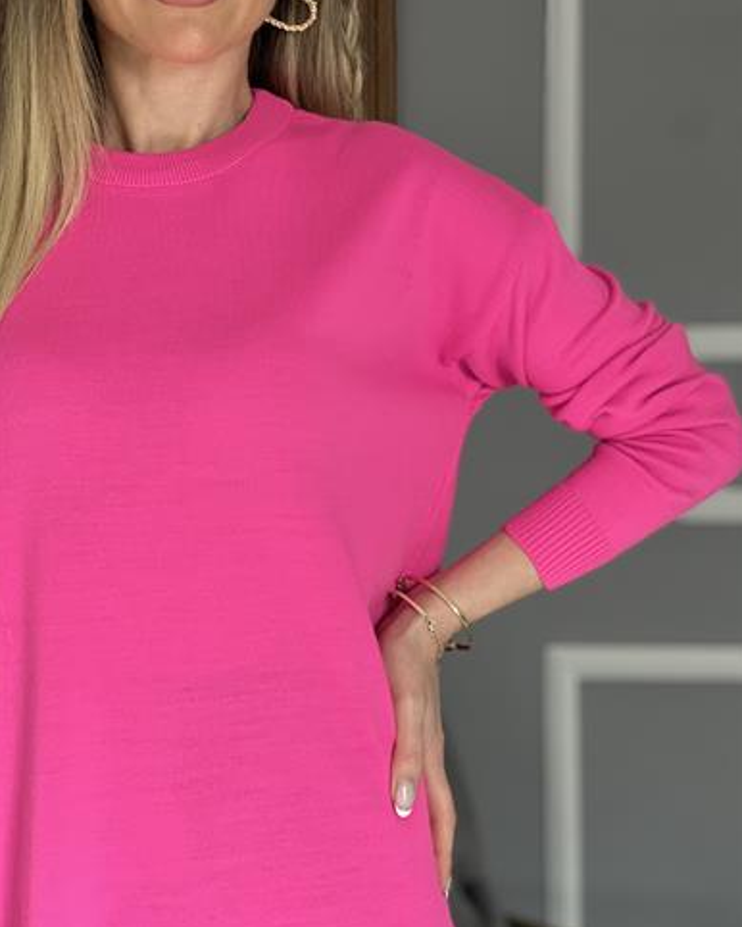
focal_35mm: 81
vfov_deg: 23.6
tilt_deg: -3.4
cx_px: 373
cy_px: 454
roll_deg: +0.4
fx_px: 2222
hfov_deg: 19.0
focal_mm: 9
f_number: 2.8
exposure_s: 1/103
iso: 250
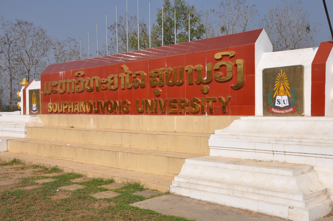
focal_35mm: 39
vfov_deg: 34.1
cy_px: 110
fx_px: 360
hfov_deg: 49.6
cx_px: 166
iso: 200
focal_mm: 26
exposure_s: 1/400
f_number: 10
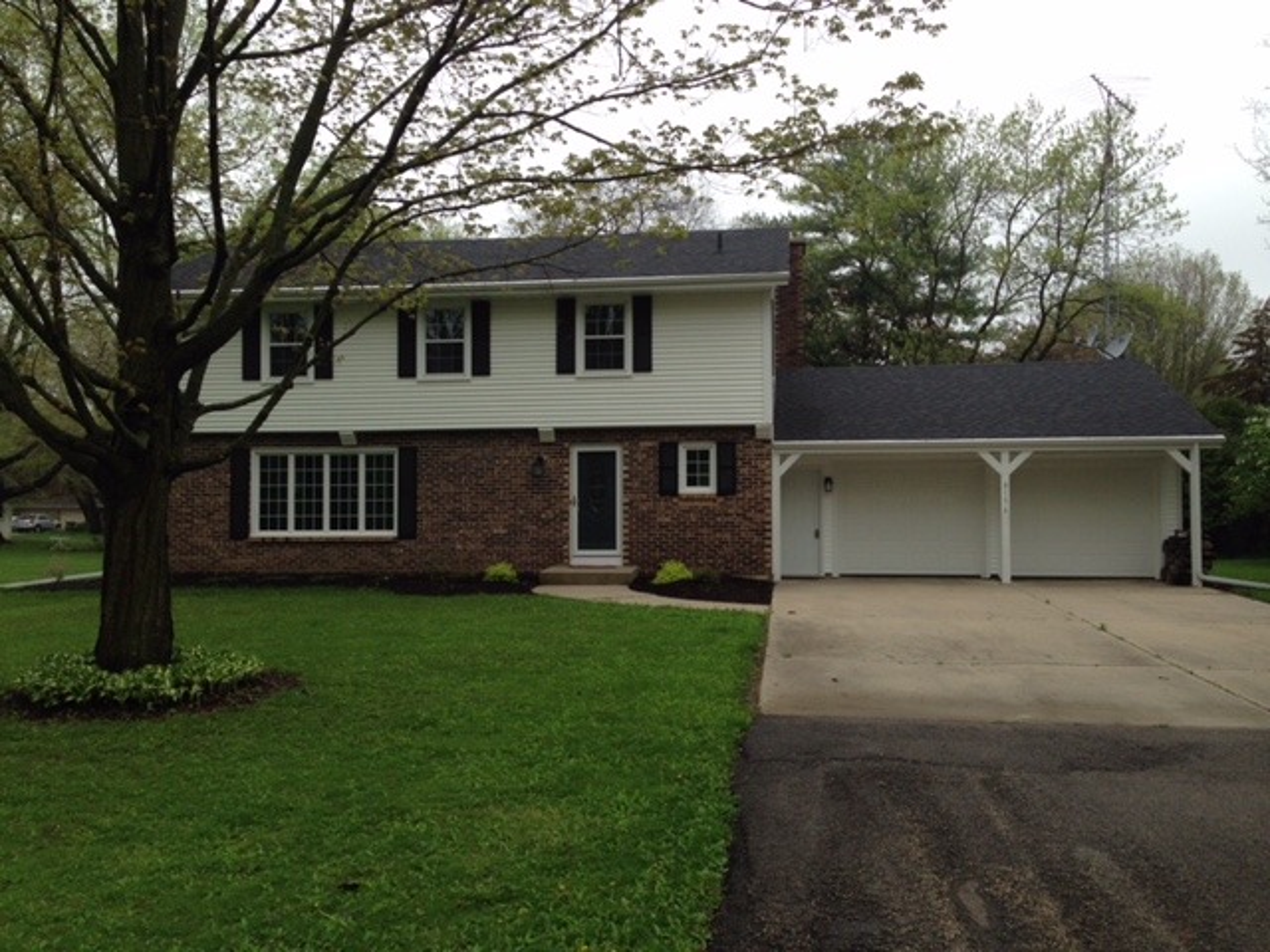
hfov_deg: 55.4
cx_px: 635
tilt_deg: +1.6
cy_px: 476
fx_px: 1211
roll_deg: +0.7
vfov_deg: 42.9
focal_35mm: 33
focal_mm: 4.12
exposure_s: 1/393
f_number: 2.4
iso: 50
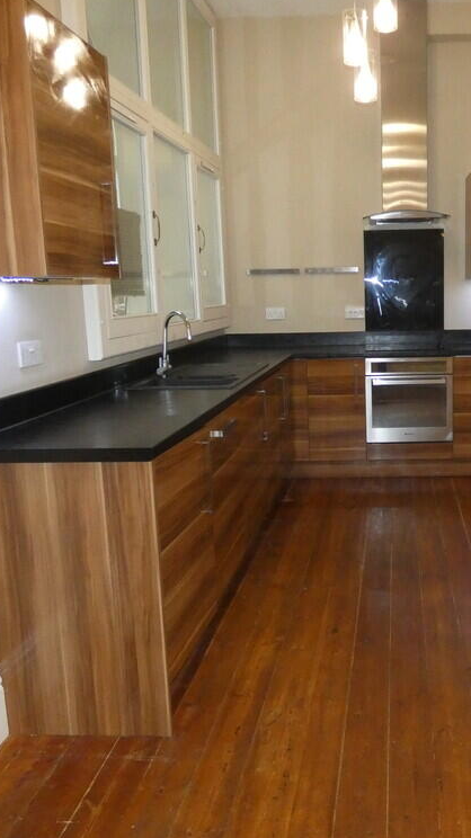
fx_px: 667
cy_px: 408
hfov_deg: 37.8
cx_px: 363
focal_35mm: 30
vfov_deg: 64.3
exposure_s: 1/60
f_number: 2.8
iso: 800
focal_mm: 3.6
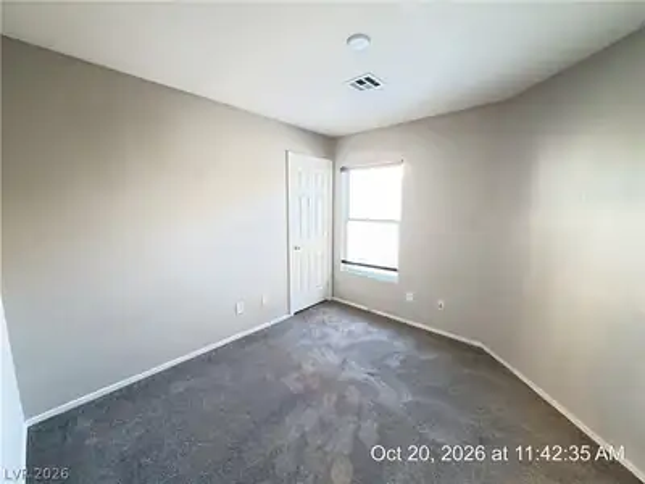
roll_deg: -0.9
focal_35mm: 14
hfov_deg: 102.1
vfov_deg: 85.7
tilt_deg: -8.5
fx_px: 261
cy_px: 242
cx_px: 322
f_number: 2.2
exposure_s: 1/30
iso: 2000
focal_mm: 2.22
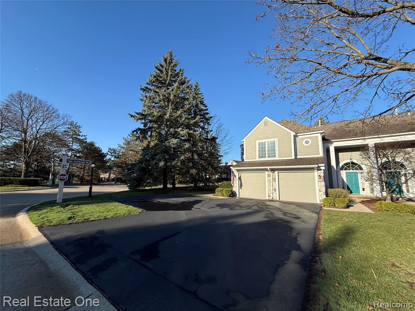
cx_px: 208
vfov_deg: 85.7
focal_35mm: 14
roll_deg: -1.8
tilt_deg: +8.8
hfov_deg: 102.1
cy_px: 156
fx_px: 168
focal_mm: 2.22
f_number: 2.2
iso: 50
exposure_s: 1/1259
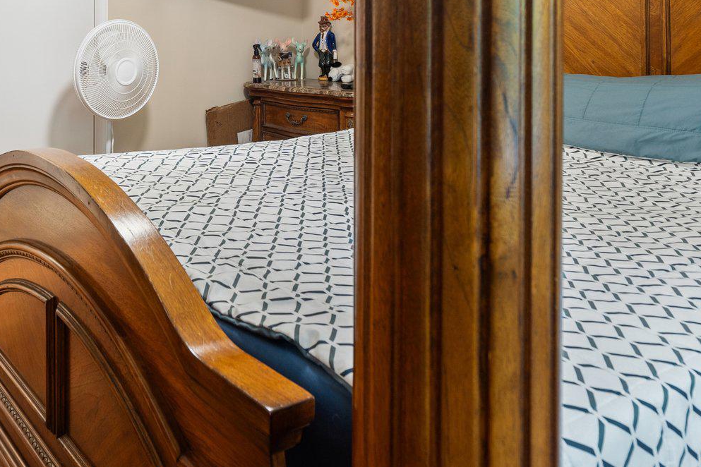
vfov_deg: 37.3
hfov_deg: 54.6
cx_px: 176
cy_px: 44
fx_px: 643
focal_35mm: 33
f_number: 8
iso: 500
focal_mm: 16
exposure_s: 1.3
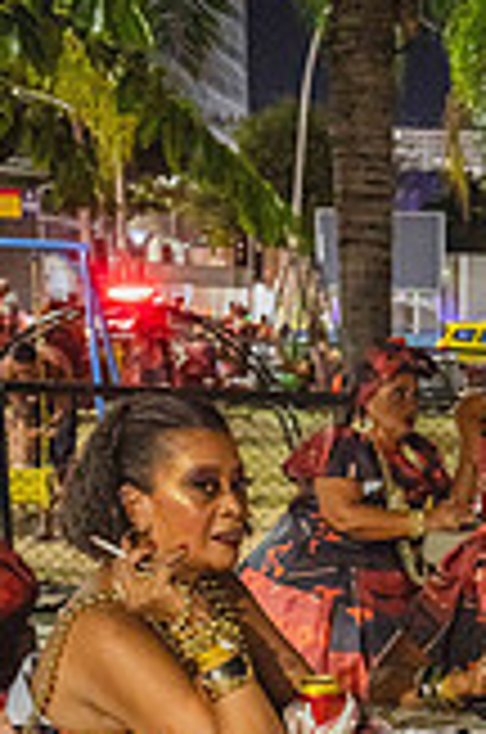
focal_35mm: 72
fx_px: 1464
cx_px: 554
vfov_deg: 25.7
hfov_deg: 18.1
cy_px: 842
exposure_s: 1/80
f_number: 4
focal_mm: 26
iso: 1250
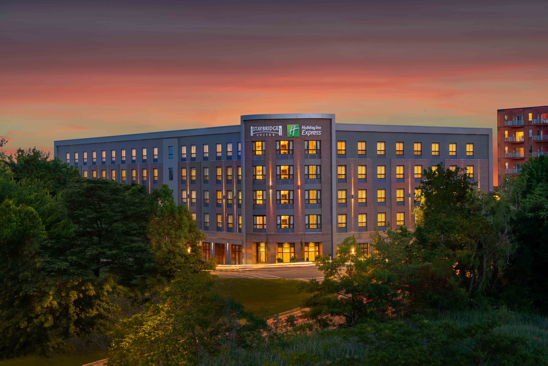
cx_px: 274
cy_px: 183
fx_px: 1248
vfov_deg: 16.7
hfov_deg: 24.8
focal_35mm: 82
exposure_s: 3
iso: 72
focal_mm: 82
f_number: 9.5
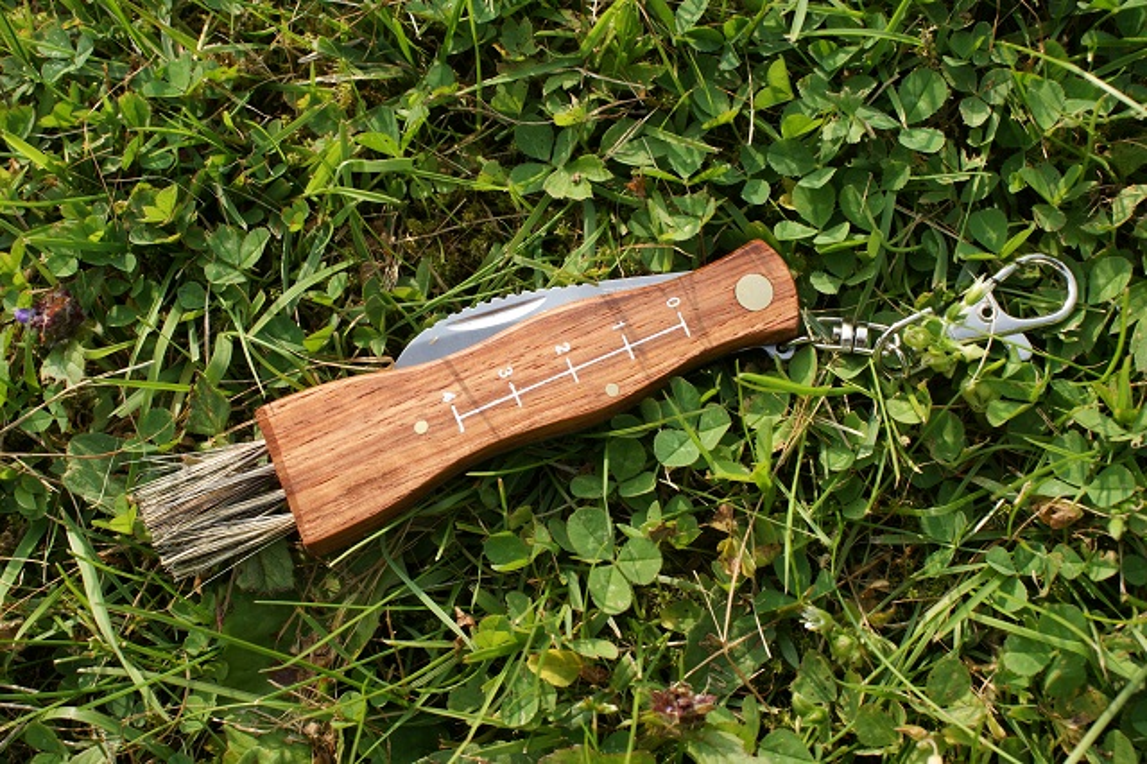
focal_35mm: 45
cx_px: 574
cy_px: 382
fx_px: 1433
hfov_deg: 43.6
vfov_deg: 29.8
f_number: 11
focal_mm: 30
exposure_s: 1/80
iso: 100
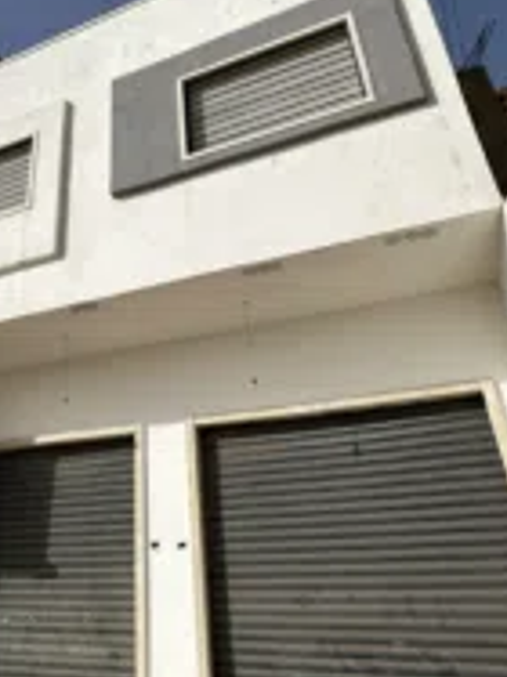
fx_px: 587
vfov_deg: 60.0
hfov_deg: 44.6
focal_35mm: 30
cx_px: 105
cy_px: 319
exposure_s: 1/4464
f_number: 2.2
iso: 40
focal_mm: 2.22
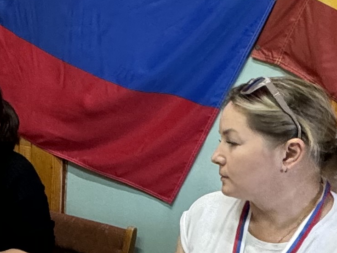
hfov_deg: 22.1
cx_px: -127
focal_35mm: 77
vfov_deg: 18.8
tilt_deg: -17.8
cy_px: 225
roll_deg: +2.8
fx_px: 750
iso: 200
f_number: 2.2
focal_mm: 2.22
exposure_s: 1/50
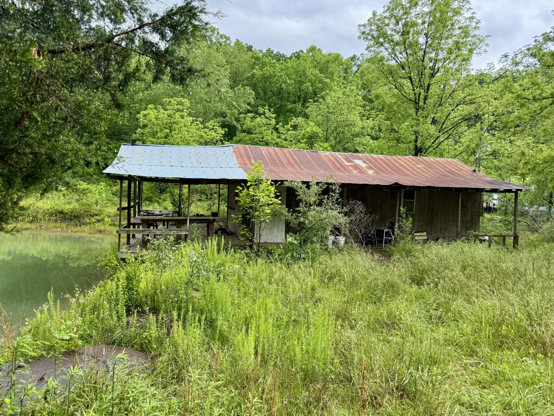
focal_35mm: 24
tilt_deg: -4.9
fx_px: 384
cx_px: 277
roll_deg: -3.2
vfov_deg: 56.8
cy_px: 208
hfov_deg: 71.6
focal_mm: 6.76
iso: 80
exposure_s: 1/1215
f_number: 1.78
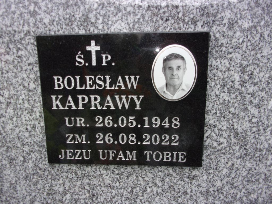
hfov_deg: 63.4
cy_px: 102
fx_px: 220
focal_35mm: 28
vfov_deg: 49.7
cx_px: 136
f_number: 3.9
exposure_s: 1/120
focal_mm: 5.1
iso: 80
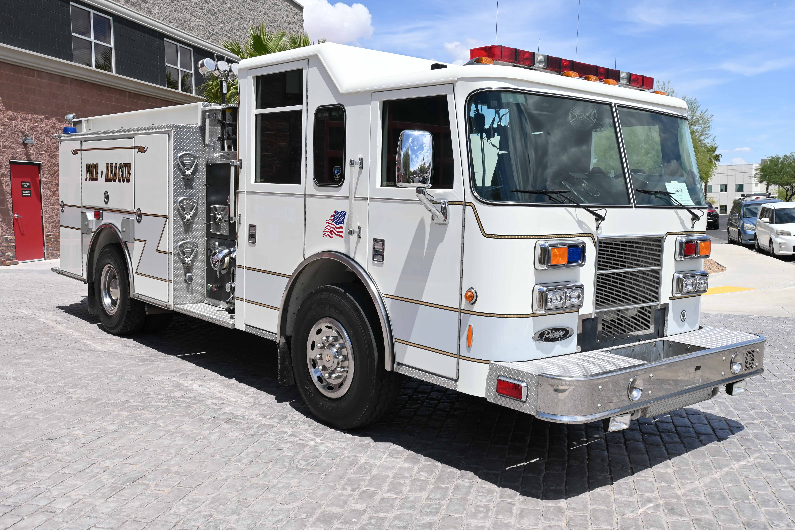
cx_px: 398
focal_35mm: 34
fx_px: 762
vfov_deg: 38.4
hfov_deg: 55.1
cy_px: 265
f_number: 9
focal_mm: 23
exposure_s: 1/320
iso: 100
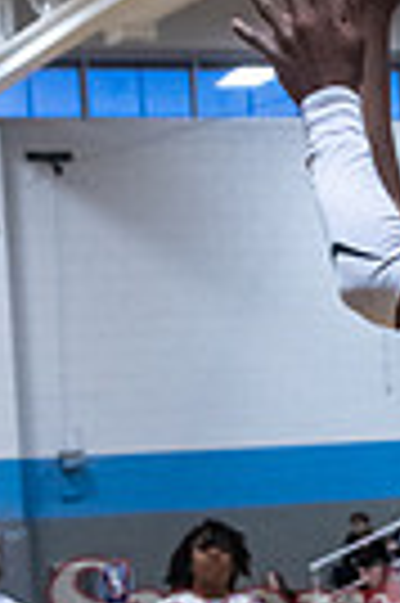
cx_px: 521
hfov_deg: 7.7
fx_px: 2941
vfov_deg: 11.6
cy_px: 522
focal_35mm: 176
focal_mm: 35
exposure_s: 1/500
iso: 4000
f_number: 4
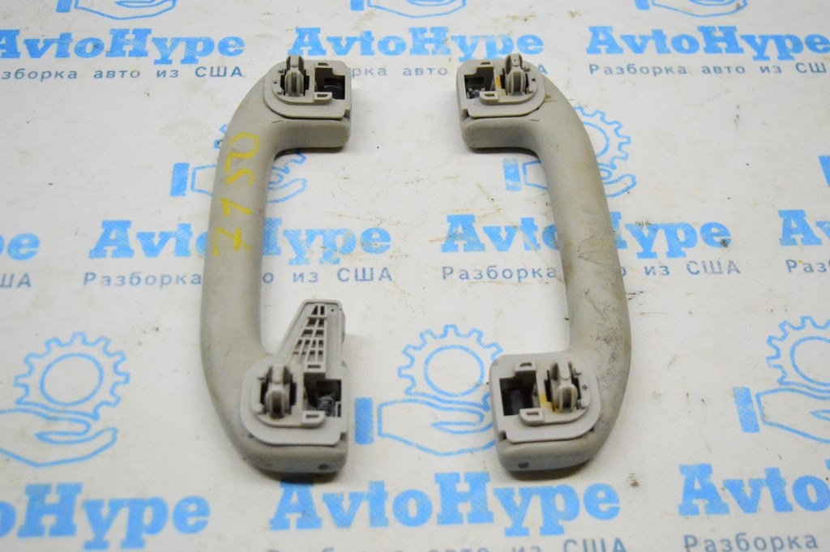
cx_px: 415
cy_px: 276
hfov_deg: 41.1
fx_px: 1106
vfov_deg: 28.0
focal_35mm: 48
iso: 6400
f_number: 4.5
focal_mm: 32
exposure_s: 1/800
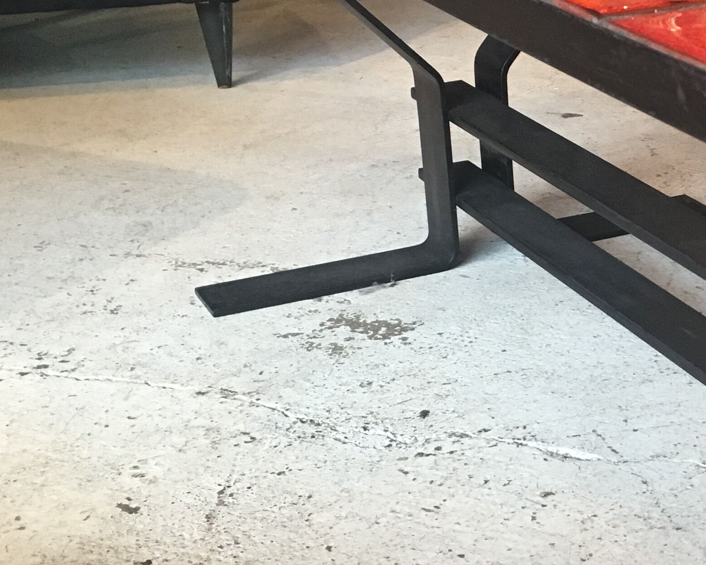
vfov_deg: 21.0
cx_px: 775
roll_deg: -0.7
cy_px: 320
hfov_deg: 24.3
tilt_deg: -22.6
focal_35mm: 73
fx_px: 1526
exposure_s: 1/33
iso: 160
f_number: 2.2
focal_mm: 4.15
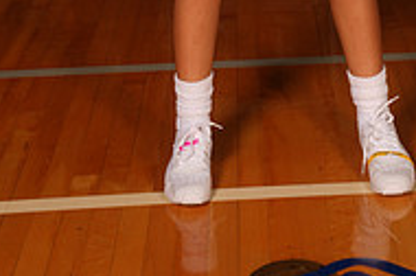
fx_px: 1200
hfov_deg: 19.6
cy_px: -348
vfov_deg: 11.3
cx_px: 284
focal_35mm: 104
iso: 80
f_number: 6.3
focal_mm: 34
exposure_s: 1/100
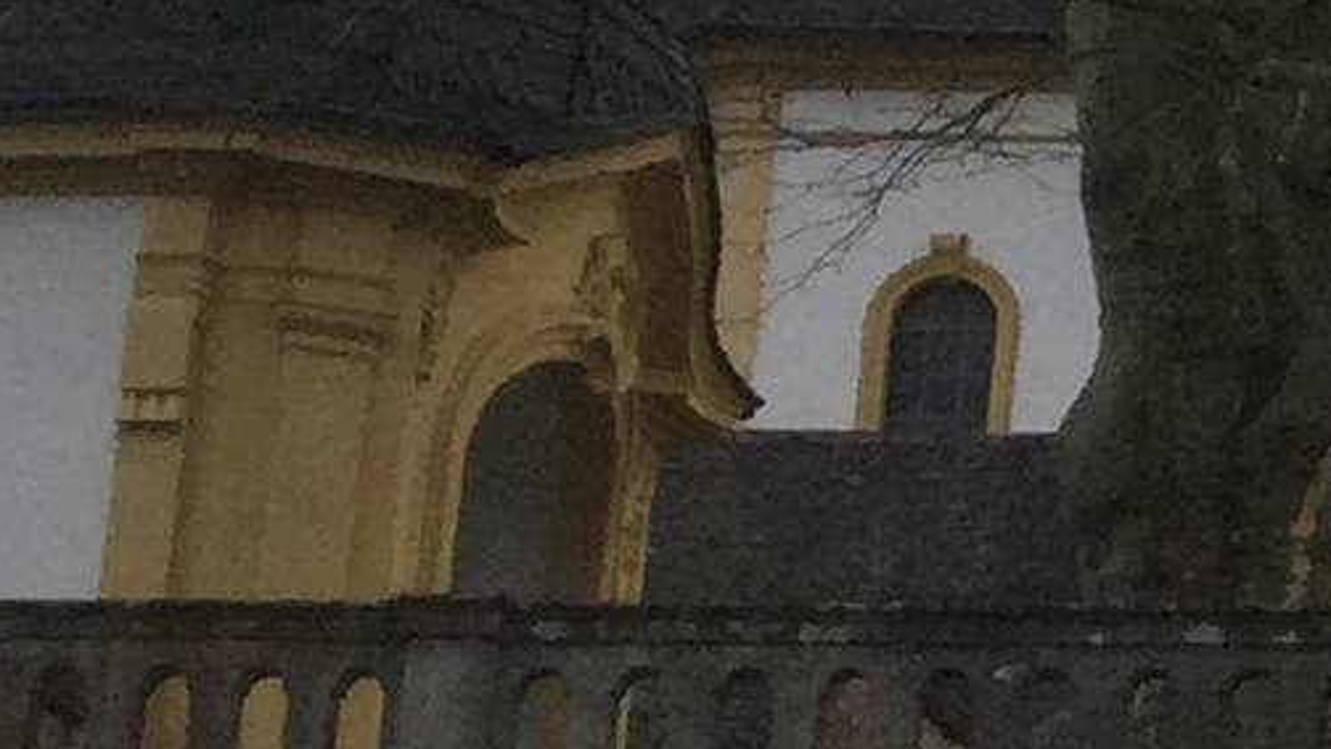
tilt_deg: +19.7
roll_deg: +1.6
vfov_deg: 5.5
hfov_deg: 8.7
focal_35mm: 219
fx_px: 7730
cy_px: 439
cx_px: 3445
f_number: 2.4
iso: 25
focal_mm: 3.3
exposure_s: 1/547
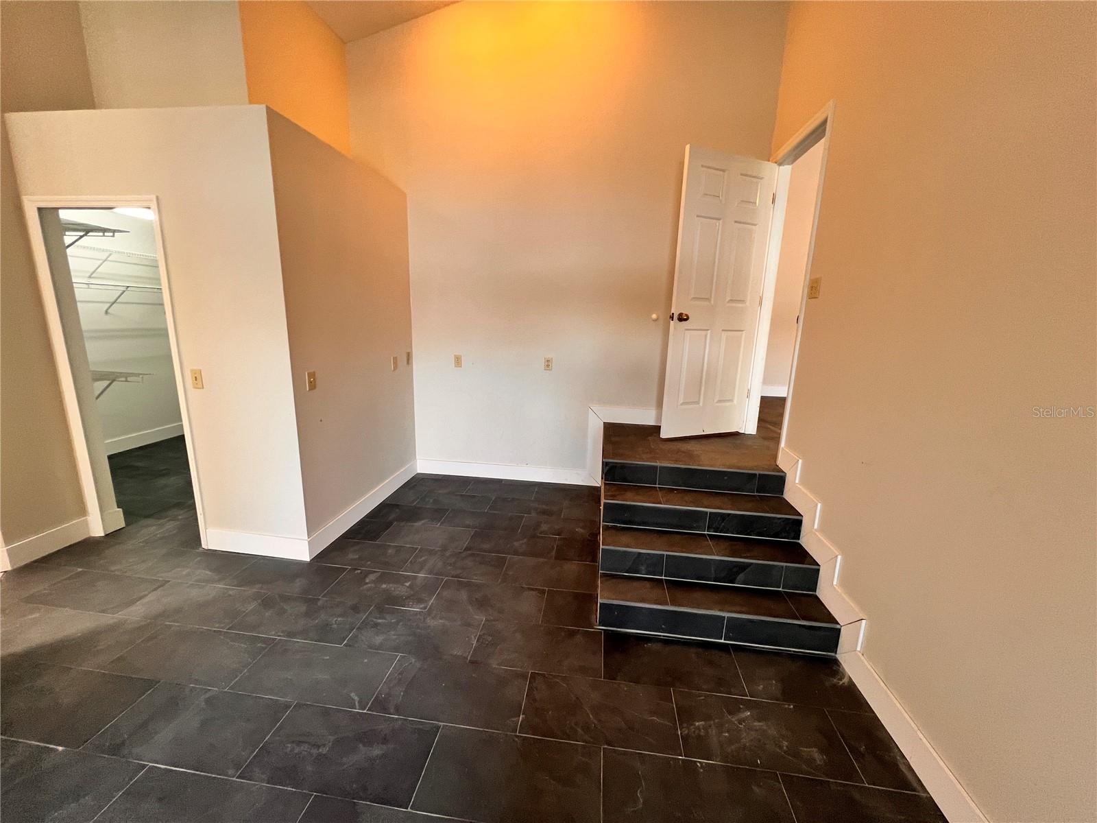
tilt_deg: -10.5
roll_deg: -0.9
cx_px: 548
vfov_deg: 89.9
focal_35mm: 13
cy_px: 412
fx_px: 412
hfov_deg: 106.2
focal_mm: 1.57
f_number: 1.8
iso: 200
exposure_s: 1/60
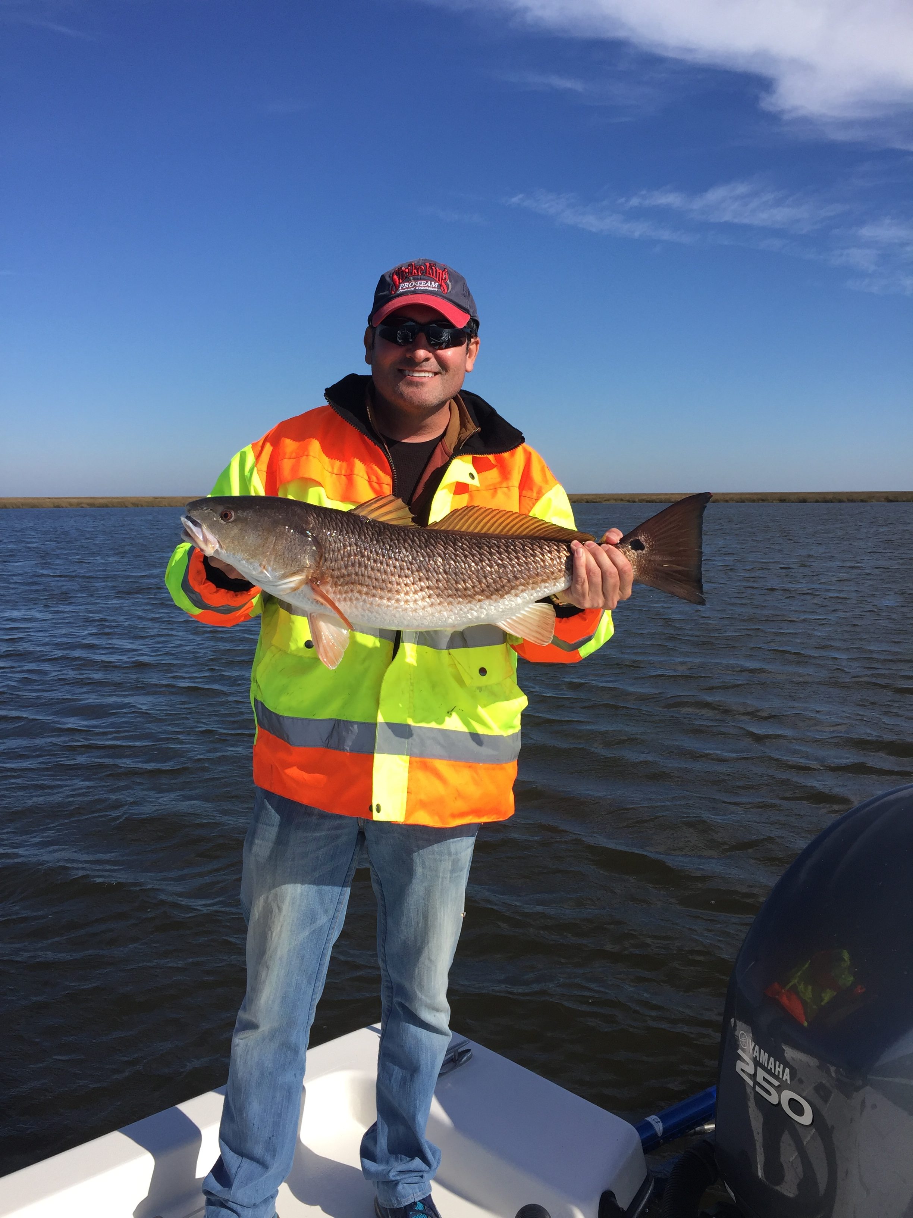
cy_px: 609
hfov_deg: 48.2
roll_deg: +0.6
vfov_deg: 61.7
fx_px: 1020
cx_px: 456
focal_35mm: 29
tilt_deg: -5.1
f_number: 2.2
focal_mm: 4.15
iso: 32
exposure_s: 1/2326
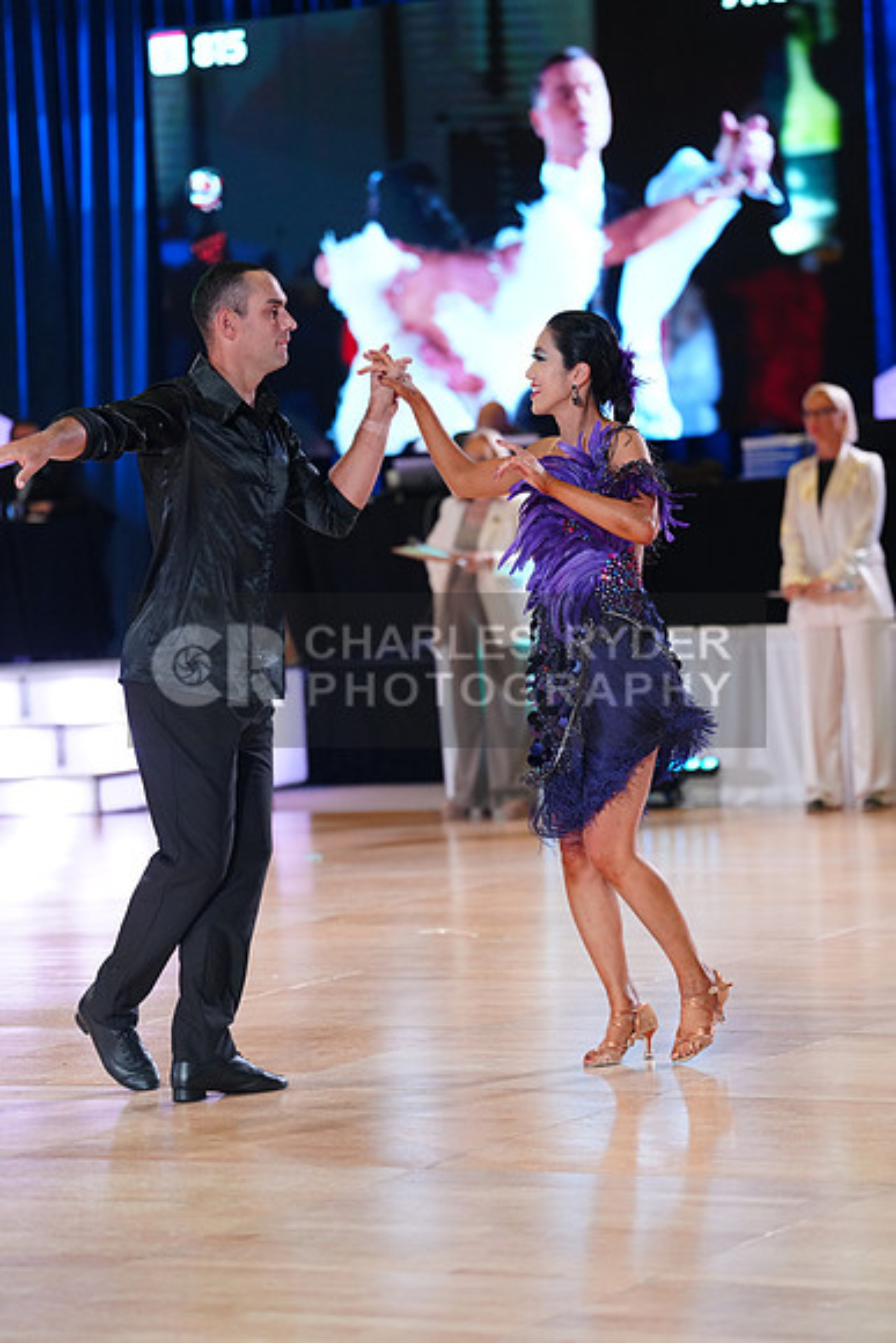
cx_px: 448
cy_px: 672
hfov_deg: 11.7
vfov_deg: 17.5
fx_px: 4365
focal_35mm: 117
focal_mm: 117
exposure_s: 1/320
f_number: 2.8
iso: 2000
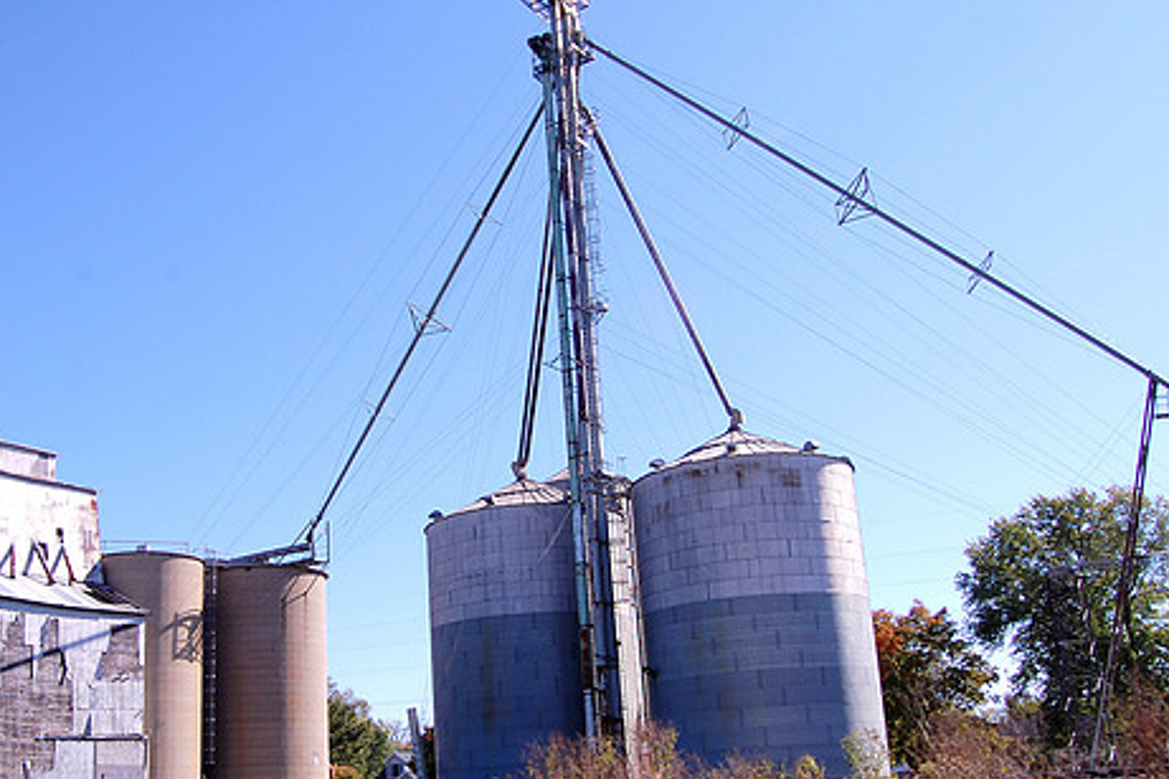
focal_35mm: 34
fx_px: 1104
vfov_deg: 38.8
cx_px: 436
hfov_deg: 55.2
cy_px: 445
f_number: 9
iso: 200
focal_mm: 18
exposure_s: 1/320
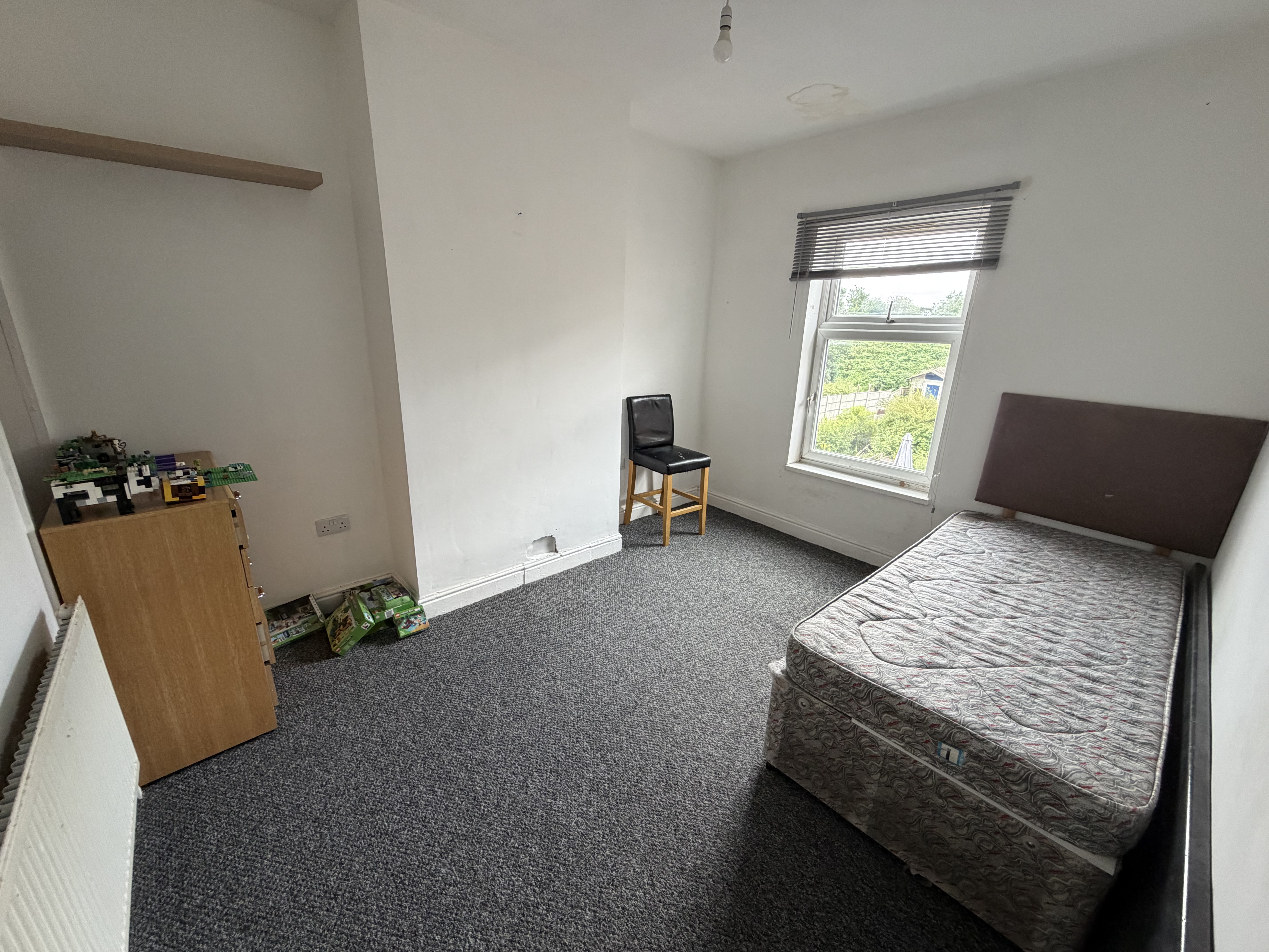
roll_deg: -1.6
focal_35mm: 14
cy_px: 476
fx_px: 513
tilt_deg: -15.8
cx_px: 634
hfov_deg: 102.1
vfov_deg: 85.7
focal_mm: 2.22
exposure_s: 1/121
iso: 250
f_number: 2.2
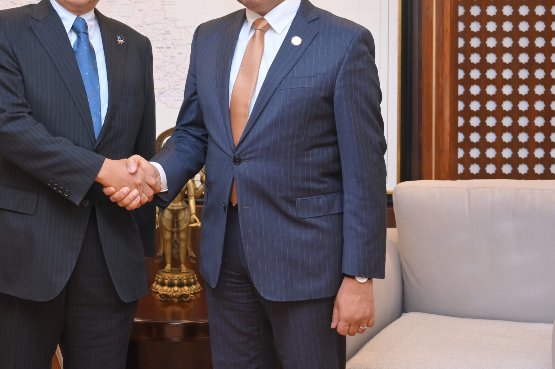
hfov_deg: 28.5
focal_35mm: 70
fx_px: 1078
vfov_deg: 19.2
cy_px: 75
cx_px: 153
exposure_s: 1/160
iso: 1250
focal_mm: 43
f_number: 4
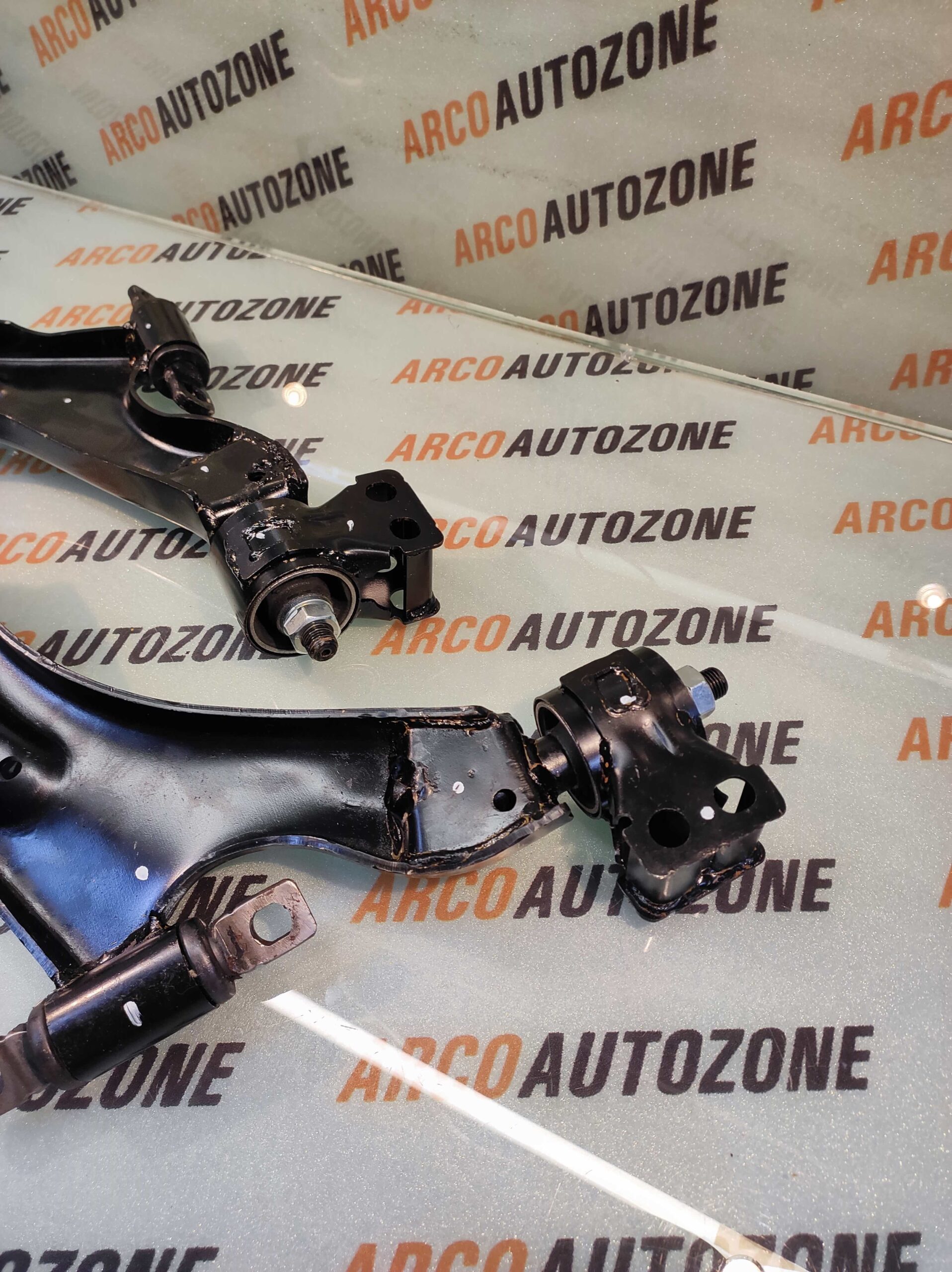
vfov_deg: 91.1
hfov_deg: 74.7
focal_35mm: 17
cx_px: 476
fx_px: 624
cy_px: 636
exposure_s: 1/33
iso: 125
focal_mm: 4.74
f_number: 1.79
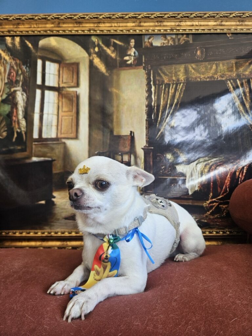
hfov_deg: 58.9
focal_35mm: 23
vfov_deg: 73.9
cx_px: 126
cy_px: 168
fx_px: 223
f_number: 1.8
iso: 64
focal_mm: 5.4
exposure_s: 1/207
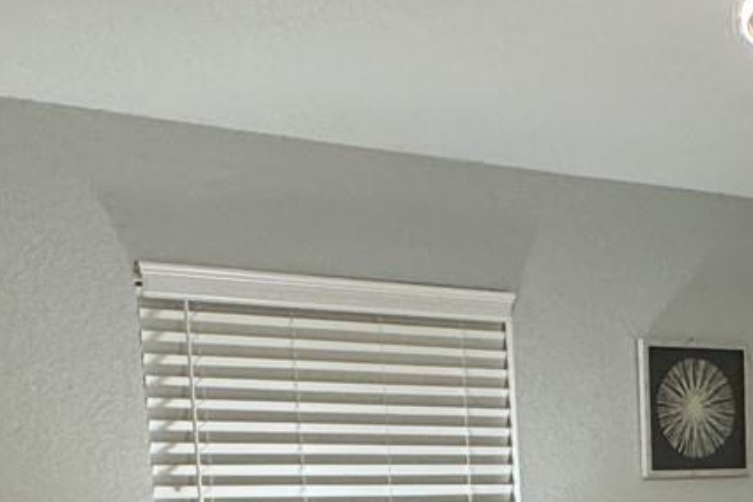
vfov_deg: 18.0
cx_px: 767
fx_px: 1464
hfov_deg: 27.1
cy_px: 681
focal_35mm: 70
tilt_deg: -8.4
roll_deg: +1.5
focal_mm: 2.22
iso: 400
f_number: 2.2
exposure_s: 1/60
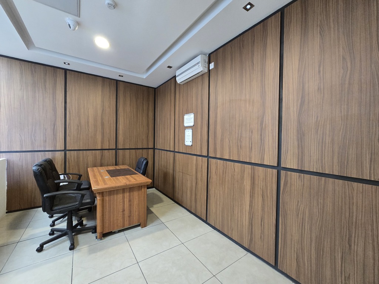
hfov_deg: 106.2
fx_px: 142
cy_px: 142
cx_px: 190
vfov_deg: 89.9
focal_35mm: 13
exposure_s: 1/50
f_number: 2.2
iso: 640
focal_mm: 2.2
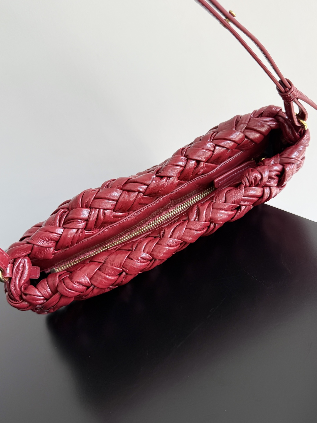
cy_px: 212
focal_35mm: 24
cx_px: 158
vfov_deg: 71.6
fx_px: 293
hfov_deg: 56.8
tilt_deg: -23.1
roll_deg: +20.3
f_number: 1.78
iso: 64
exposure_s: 1/121
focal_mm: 6.76
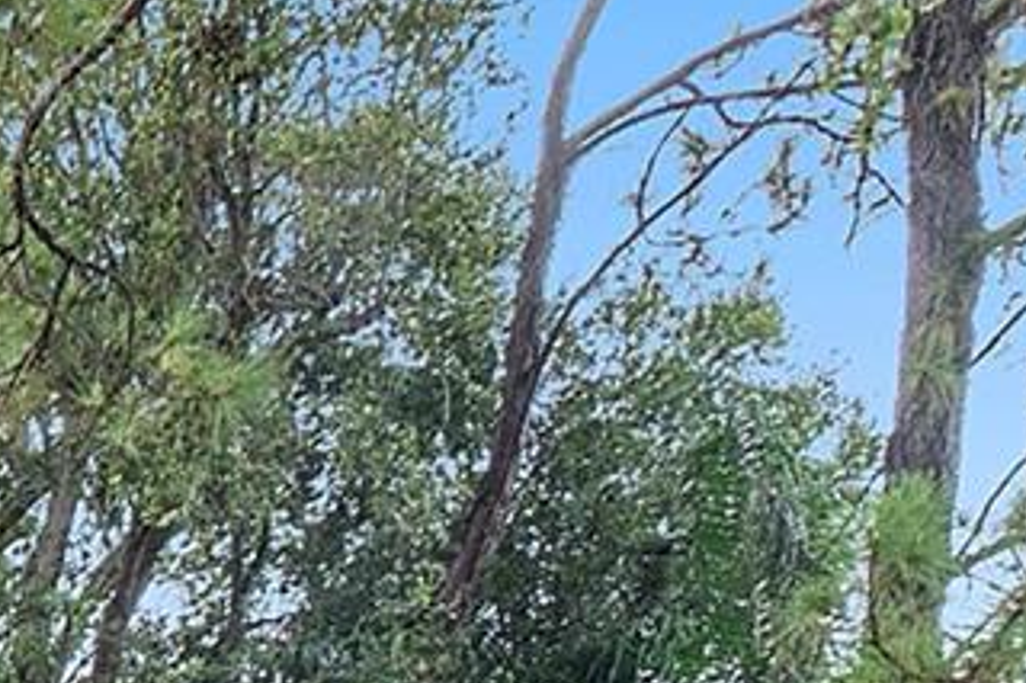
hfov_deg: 19.2
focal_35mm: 75
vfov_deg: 14.5
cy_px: 1440
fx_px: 2136
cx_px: -901
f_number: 9
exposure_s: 1/20
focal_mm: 10
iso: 200
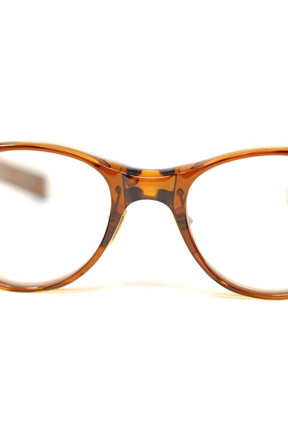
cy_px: 214
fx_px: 912
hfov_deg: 17.9
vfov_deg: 26.7
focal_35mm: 76
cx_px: 159
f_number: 2.8
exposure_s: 1/50
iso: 160
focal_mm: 50
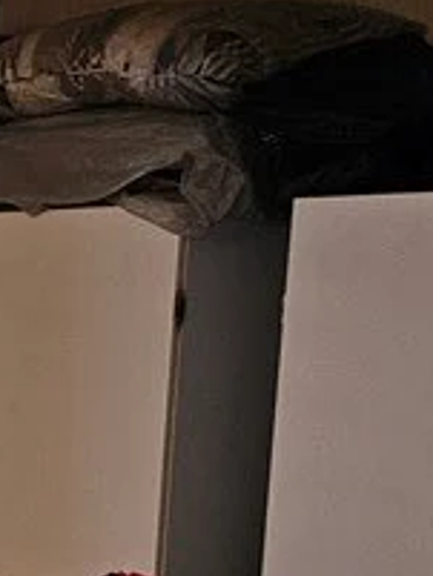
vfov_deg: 16.0
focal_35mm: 117
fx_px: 1949
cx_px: -582
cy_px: 722
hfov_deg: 10.9
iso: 80
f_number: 1.7
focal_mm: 6.3
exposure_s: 1/24
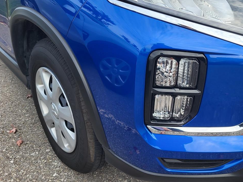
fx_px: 246
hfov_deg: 51.9
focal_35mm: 35
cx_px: 157
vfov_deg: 40.7
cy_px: 85
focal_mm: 5.4
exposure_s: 1/364
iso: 40
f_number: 1.8
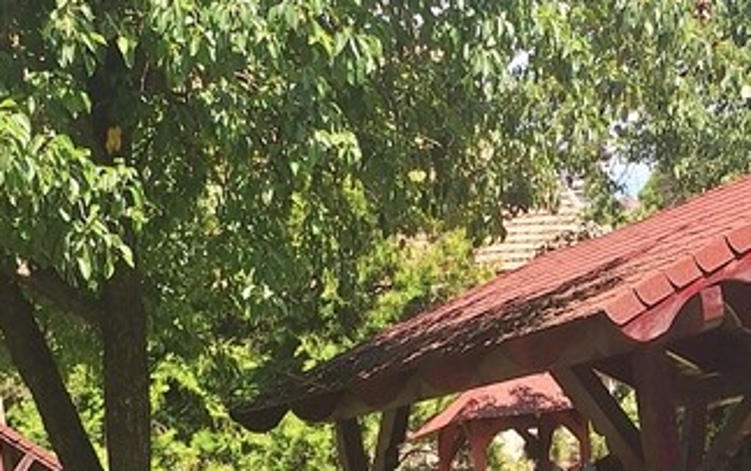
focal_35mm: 77
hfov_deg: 26.8
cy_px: 1081
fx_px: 1577
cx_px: 420
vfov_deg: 13.3
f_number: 1.8
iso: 40
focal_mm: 5.54
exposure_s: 1/987
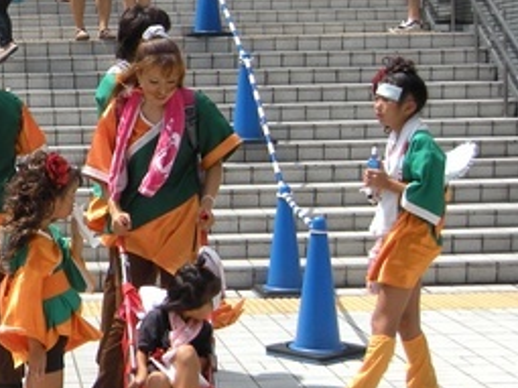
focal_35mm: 96
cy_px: 105
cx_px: -185
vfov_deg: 15.3
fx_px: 1436
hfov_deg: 18.7
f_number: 3.8
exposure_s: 1/452
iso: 64
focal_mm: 5.9
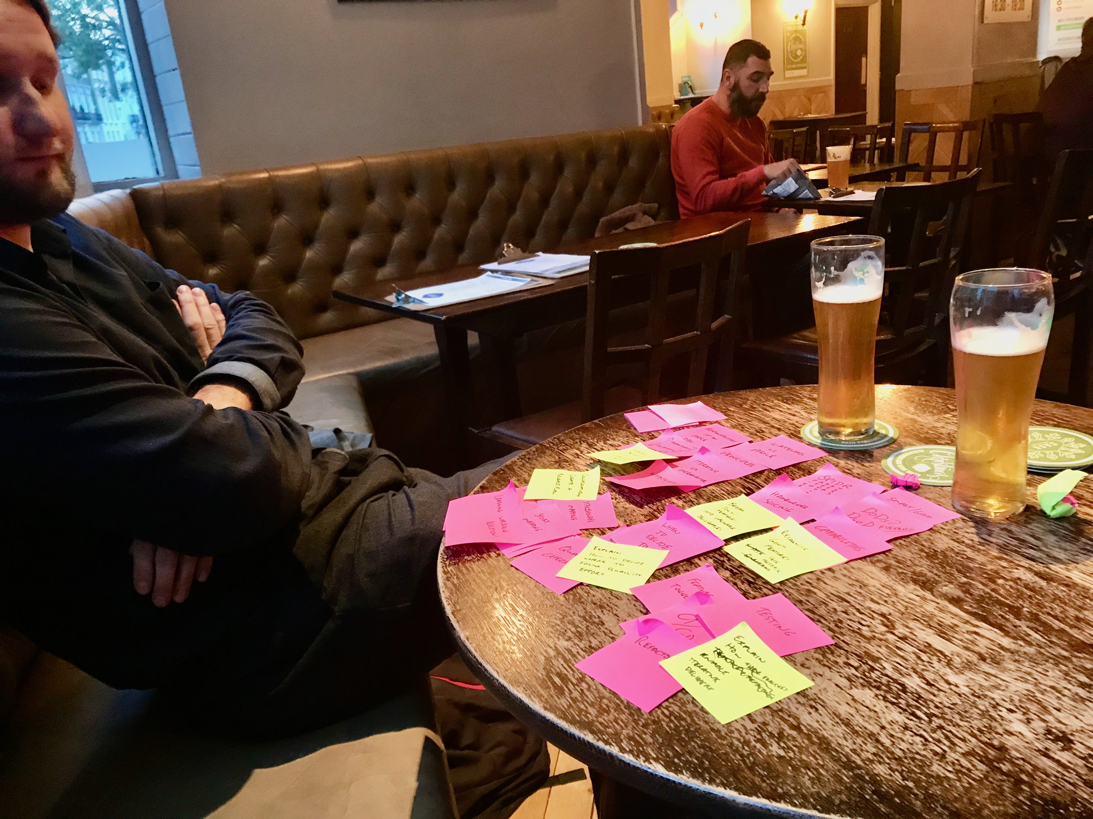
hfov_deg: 63.4
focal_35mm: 28
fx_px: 884
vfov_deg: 49.7
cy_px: 410
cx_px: 546
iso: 100
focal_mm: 3.99
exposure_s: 1/13
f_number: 1.8
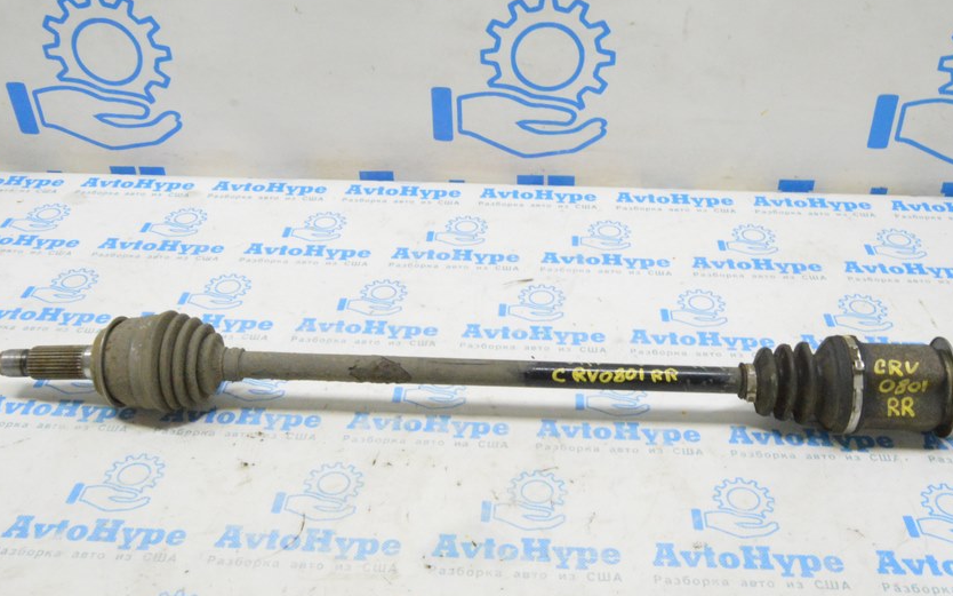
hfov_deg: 54.5
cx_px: 499
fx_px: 925
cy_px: 244
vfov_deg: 35.6
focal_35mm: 36
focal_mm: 19
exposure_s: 1/15
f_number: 20
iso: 6400
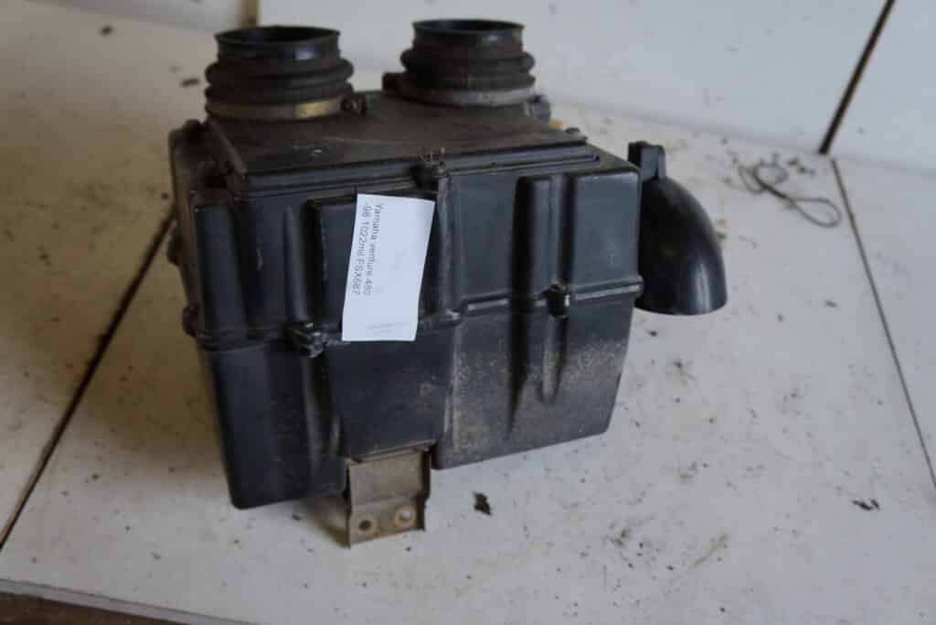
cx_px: 468
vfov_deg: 41.7
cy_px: 312
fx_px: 819
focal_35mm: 32
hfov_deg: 59.5
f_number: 4
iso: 250
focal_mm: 21
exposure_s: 1/100
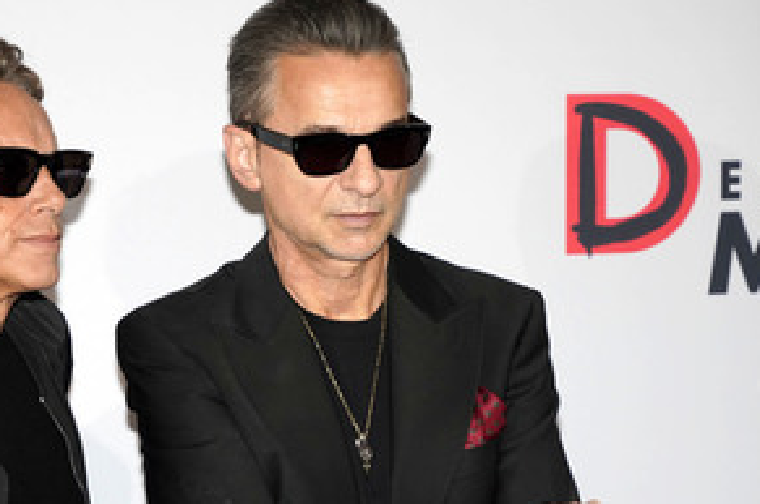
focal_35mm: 135
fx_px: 2845
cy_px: 339
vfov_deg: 10.1
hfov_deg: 15.2
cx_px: 197
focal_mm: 87
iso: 640
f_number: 5.6
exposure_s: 1/100
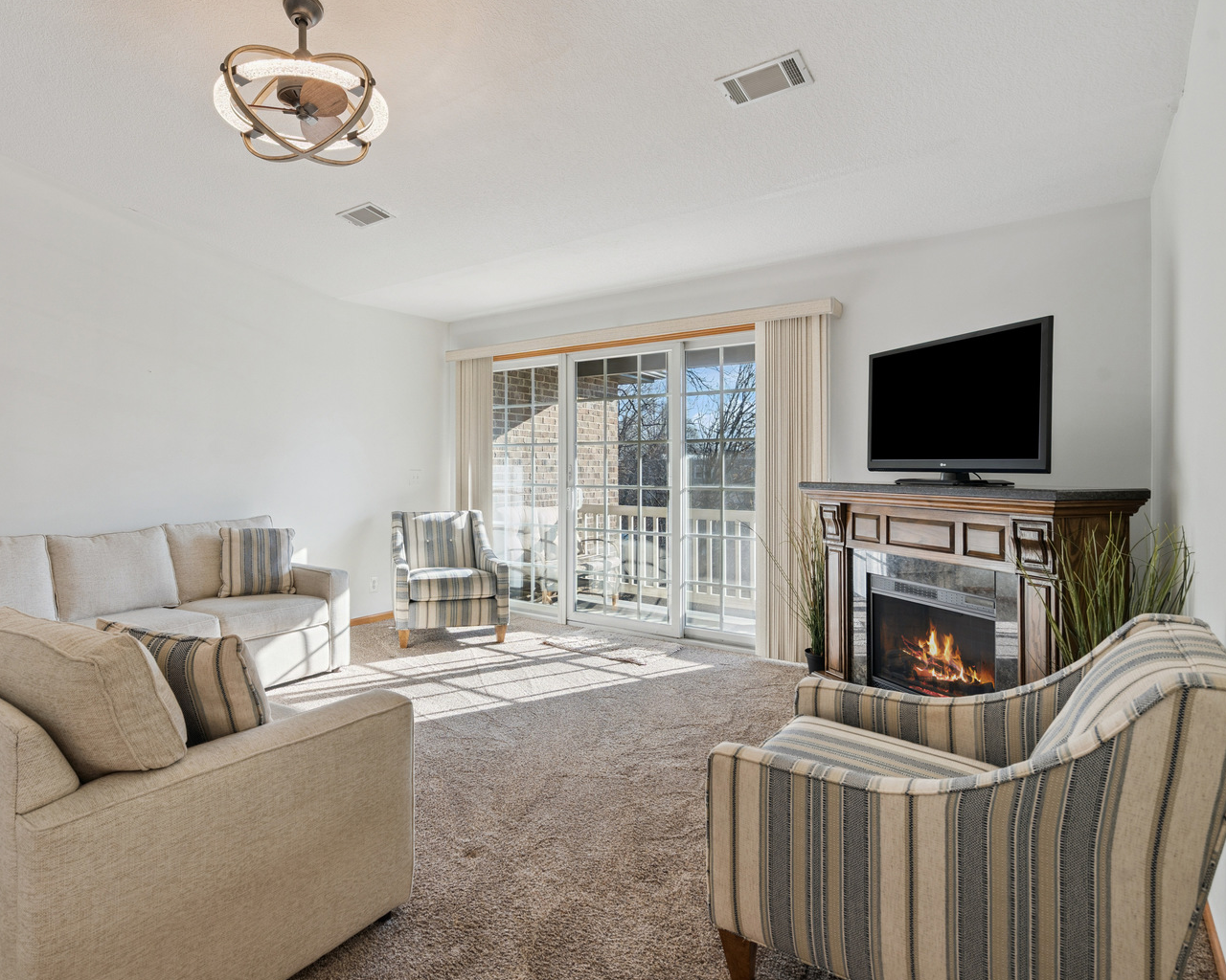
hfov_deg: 82.3
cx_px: 490
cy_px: 499
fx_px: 689
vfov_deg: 70.8
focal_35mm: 19
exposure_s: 1/100
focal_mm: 16
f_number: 8
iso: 400
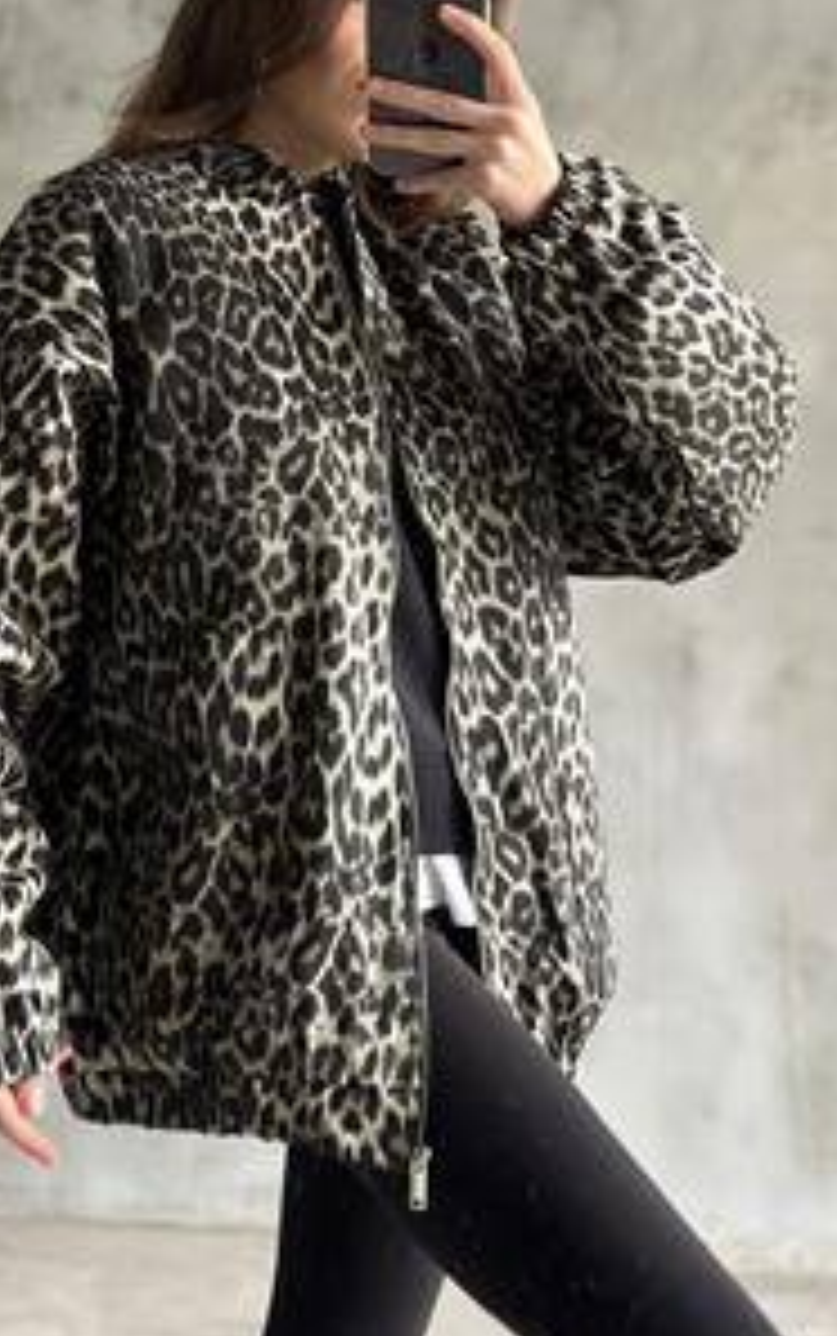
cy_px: 405
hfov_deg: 17.8
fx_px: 2660
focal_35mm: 73
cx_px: 306
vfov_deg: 28.0
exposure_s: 1/60
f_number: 1.78
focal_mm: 6.86
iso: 320
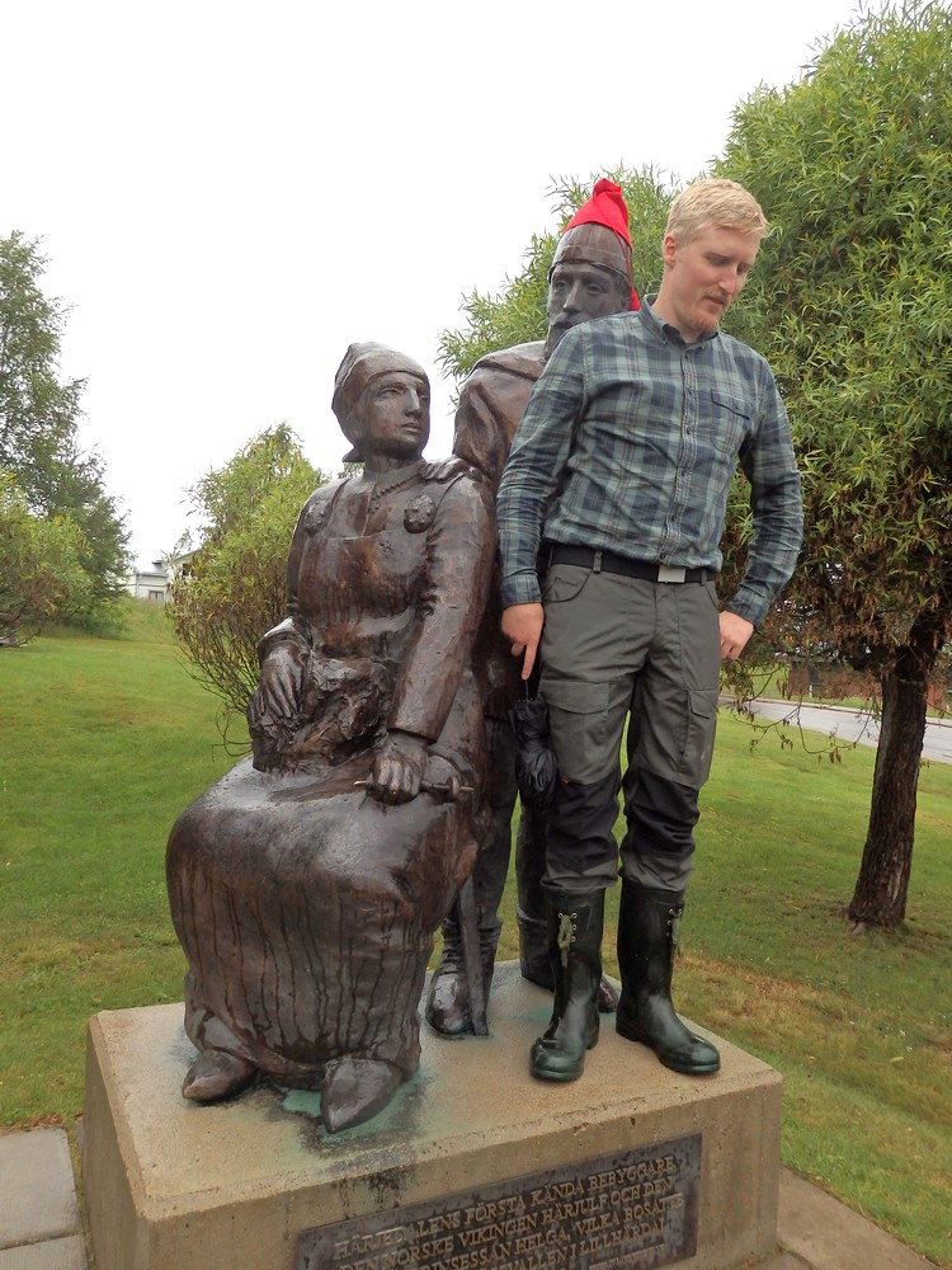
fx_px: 917
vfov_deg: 69.4
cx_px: 476
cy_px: 635
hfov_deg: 54.9
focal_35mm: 25
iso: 125
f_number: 3
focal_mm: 4.5
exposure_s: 1/640
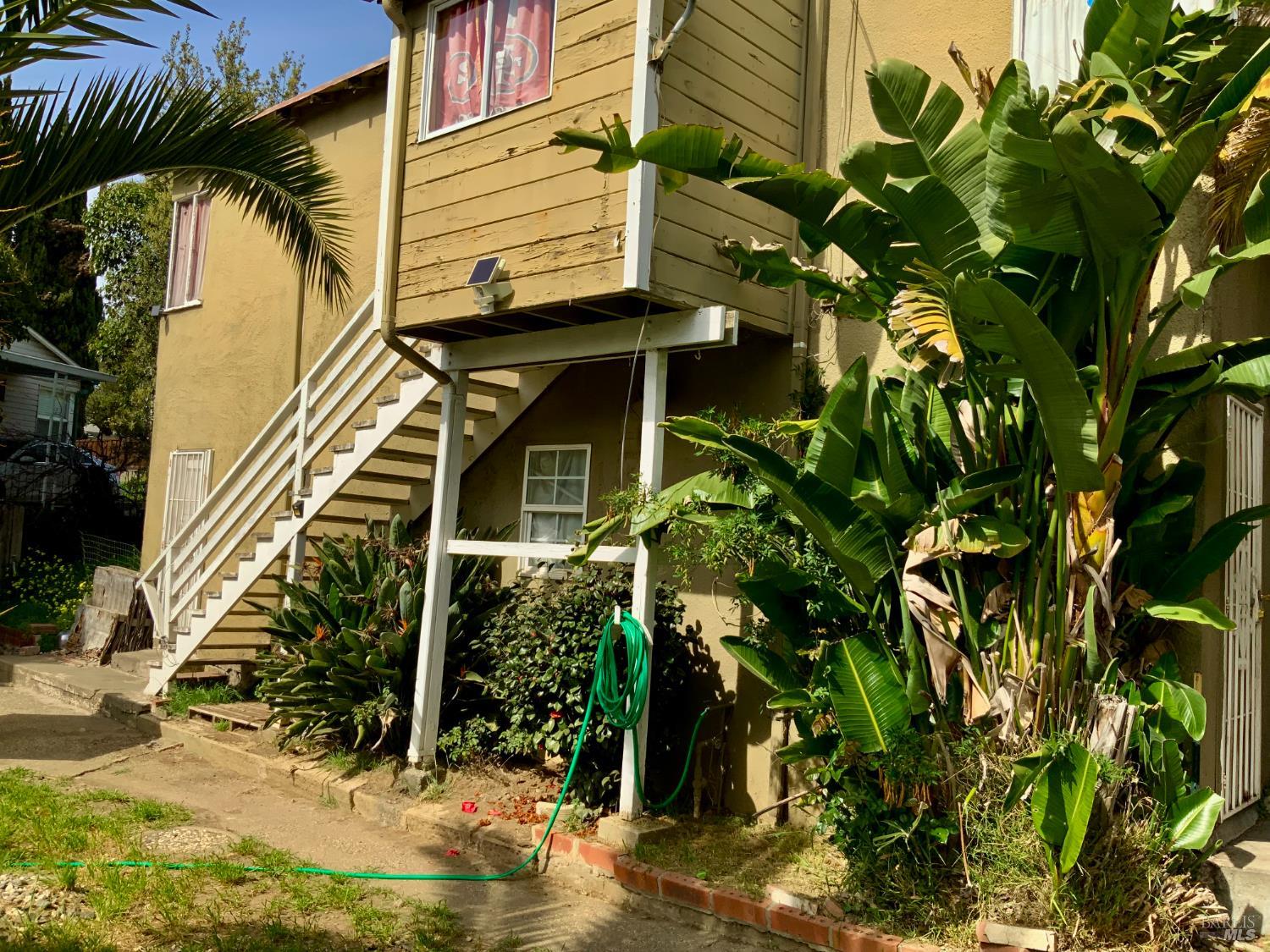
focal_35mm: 29
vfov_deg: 48.2
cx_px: 635
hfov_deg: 61.7
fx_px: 1064
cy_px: 476
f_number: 1.8
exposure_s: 1/1342
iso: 16
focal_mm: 3
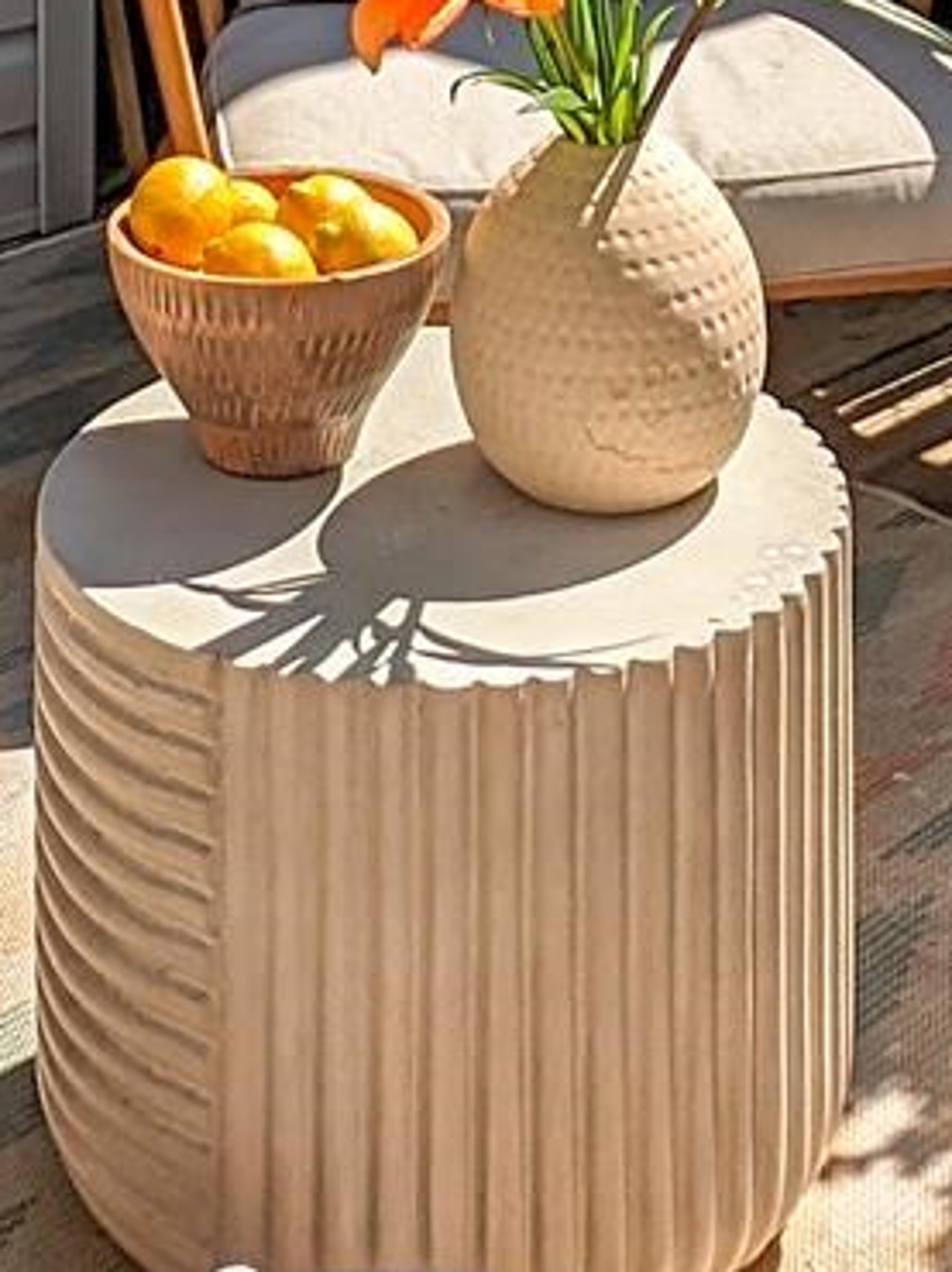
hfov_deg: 22.6
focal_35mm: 65
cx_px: 454
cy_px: -399
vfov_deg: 25.5
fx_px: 2386
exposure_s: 1/1859
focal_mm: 2.23
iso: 38
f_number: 1.95
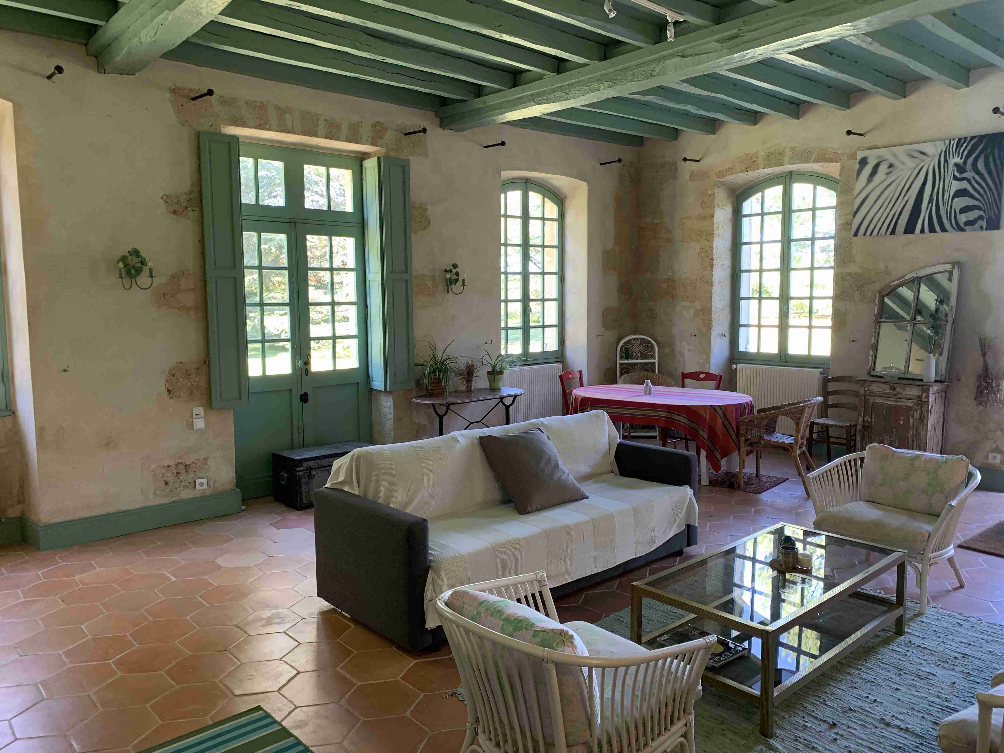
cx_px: 502
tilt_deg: -7.3
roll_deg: +0.4
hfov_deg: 67.3
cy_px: 376
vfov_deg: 53.1
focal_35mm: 26
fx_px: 754
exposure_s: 1/60
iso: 125
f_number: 1.8
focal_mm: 4.25
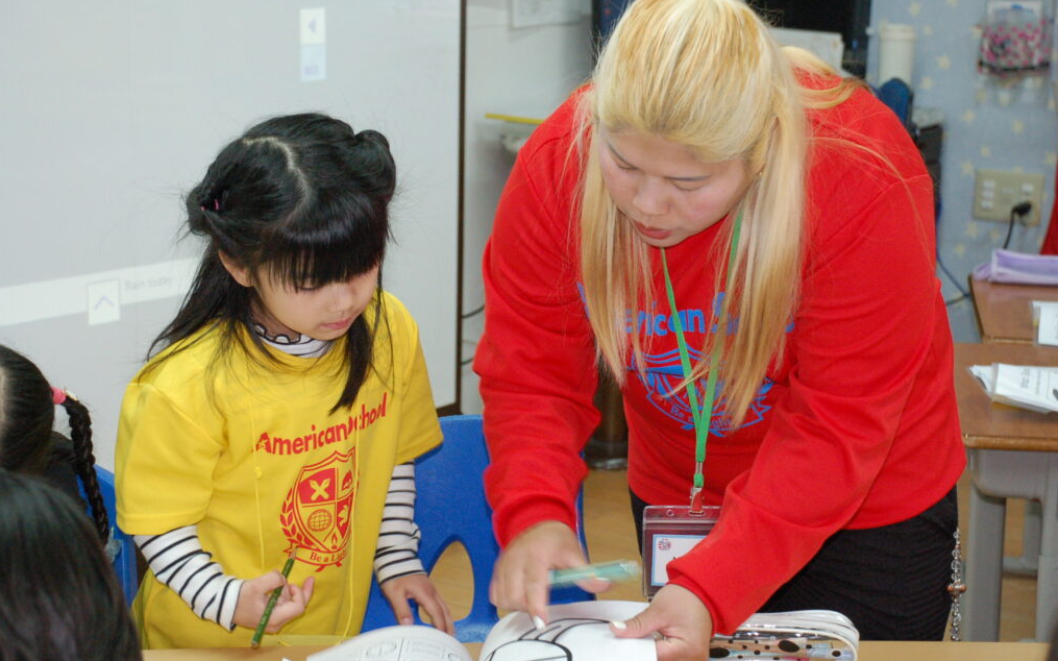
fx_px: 2220
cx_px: 527
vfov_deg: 16.9
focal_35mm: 77
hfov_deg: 26.8
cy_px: 316
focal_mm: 50
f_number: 5
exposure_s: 1/60
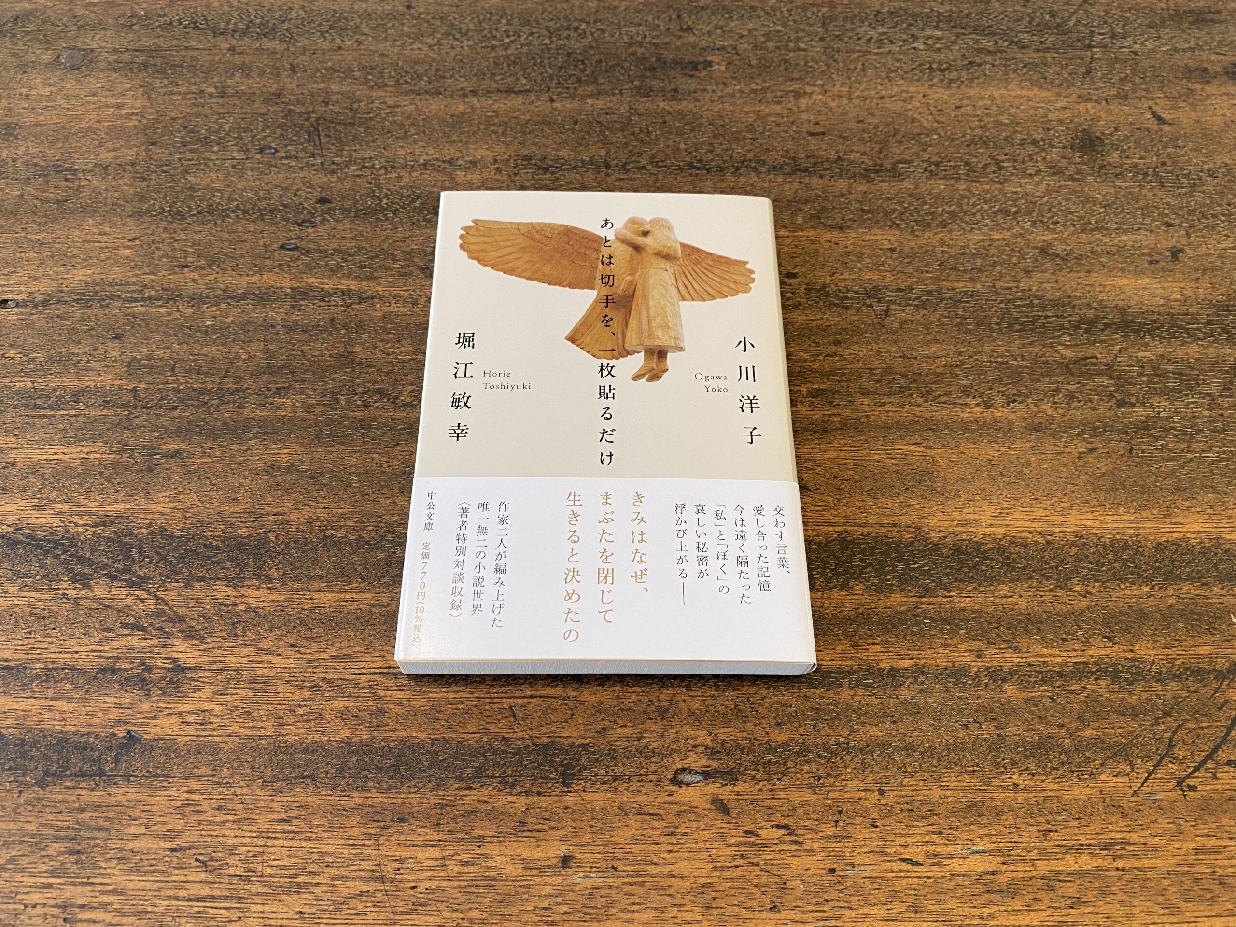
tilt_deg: -65.0
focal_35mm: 26
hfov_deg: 67.3
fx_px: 928
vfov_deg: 53.1
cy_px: 464
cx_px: 618
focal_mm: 4.25
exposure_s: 1/60
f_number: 1.8
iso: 100
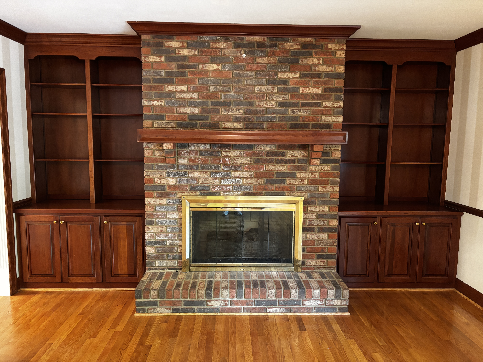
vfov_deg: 53.1
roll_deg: -0.5
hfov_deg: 67.3
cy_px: 181
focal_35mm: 26
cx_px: 242
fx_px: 363
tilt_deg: -6.6
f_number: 1.6
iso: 640
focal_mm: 5.96
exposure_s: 1/30
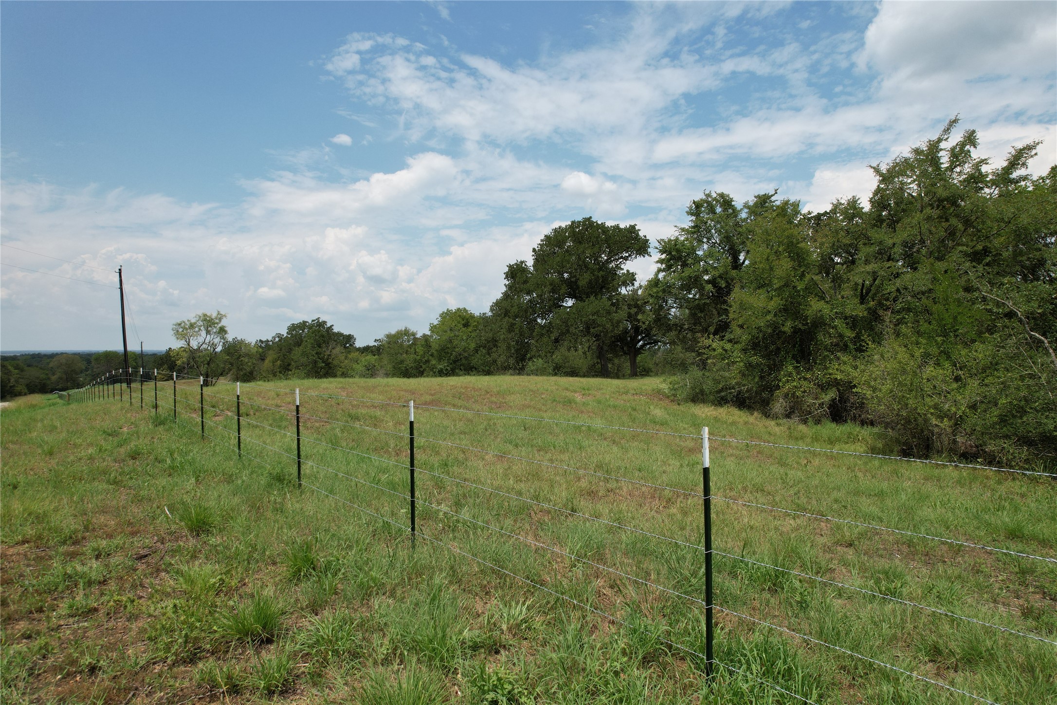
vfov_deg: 57.2
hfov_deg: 78.6
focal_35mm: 22
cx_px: 528
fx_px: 646
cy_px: 352
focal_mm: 8.38
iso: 110
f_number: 2.8
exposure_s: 1/2500
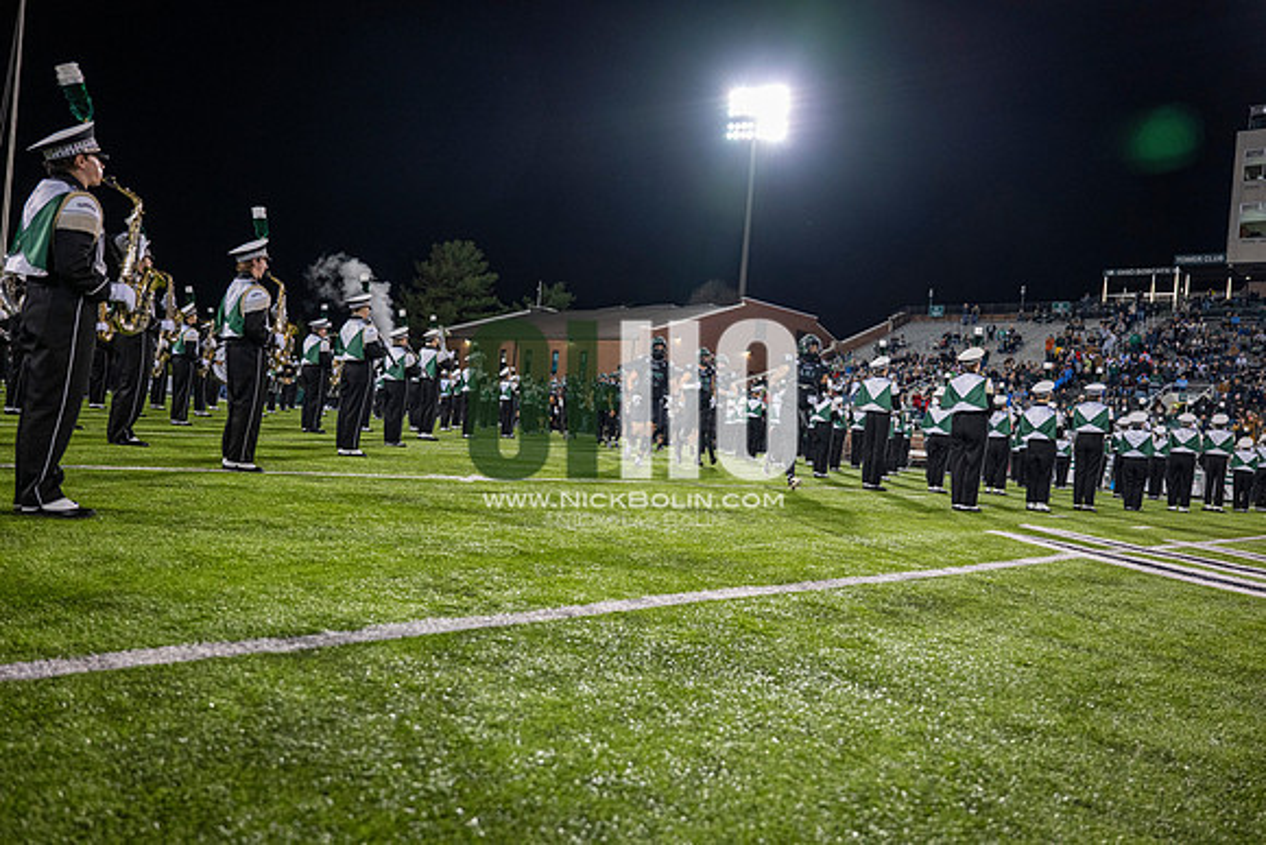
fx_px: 950
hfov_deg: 67.4
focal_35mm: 27
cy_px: 422
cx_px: 633
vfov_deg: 48.0
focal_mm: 27
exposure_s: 1/500
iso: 1250
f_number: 3.2
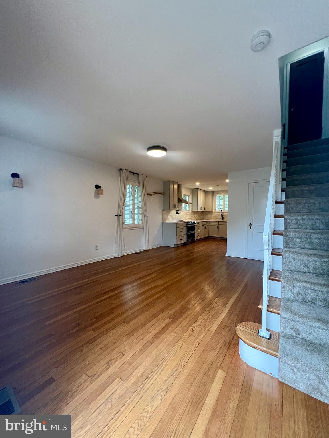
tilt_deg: -1.5
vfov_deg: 106.2
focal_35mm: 13
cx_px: 164
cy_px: 219
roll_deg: -0.9
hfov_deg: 89.9
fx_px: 165
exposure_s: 1/120
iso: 200
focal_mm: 1.57
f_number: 1.8
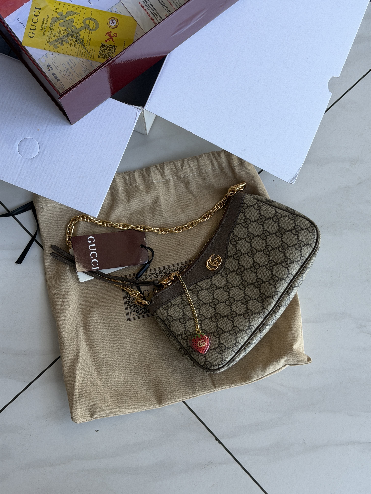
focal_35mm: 48
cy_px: 247
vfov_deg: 39.7
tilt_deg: -83.2
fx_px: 686
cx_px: 186
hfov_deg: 30.3
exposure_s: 1/119
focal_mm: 6.76
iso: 100
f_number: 1.78
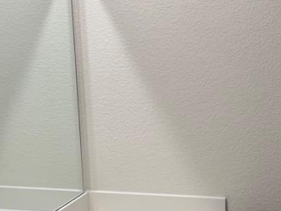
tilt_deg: -13.8
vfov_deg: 18.2
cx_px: 139
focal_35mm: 80
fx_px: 650
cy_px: 182
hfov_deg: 24.4
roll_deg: +1.2
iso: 80
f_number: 1.6
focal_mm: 5.1
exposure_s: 1/120
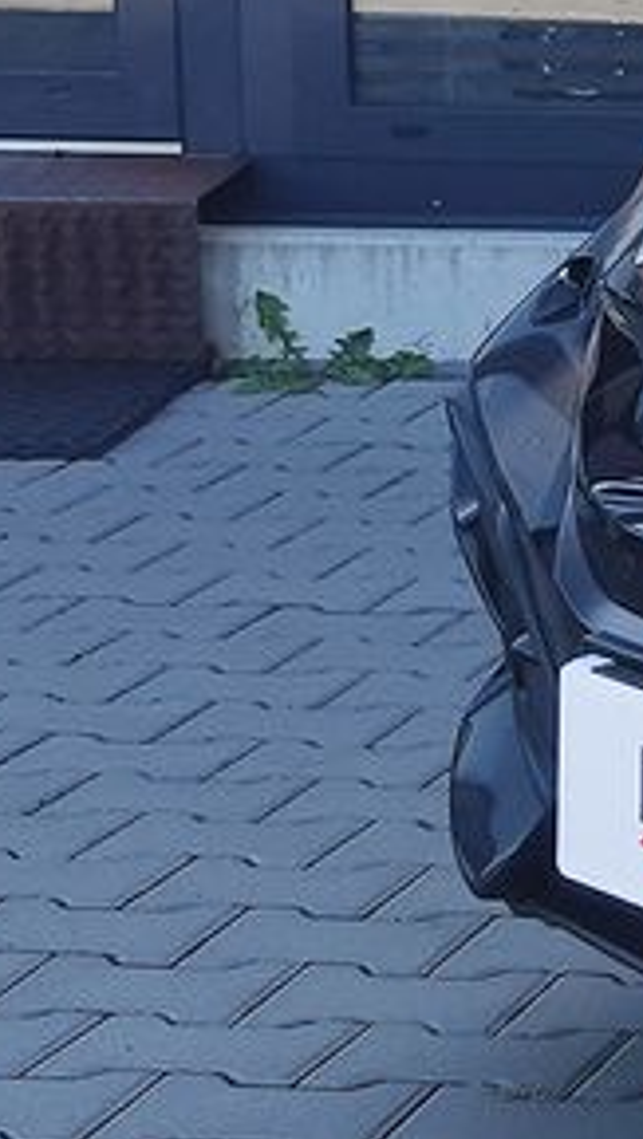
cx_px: 2249
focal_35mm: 104
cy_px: 398
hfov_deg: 8.5
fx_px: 3146
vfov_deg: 20.5
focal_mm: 7.01
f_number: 1.69
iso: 50
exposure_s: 1/349
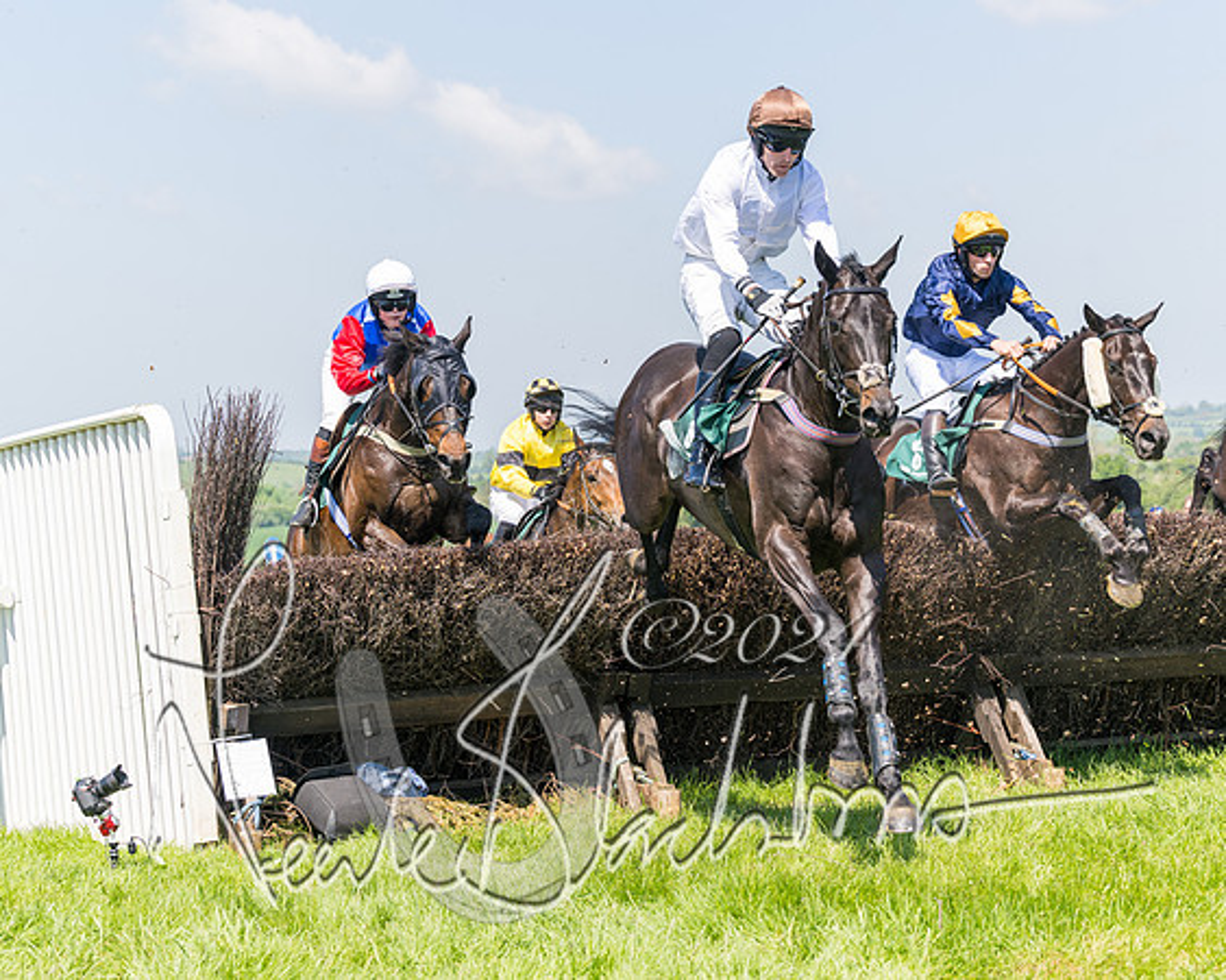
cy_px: 460
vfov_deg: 17.7
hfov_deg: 22.1
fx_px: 3138
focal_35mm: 87
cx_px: 675
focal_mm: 70
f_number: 5
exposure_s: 1/1250
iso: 200
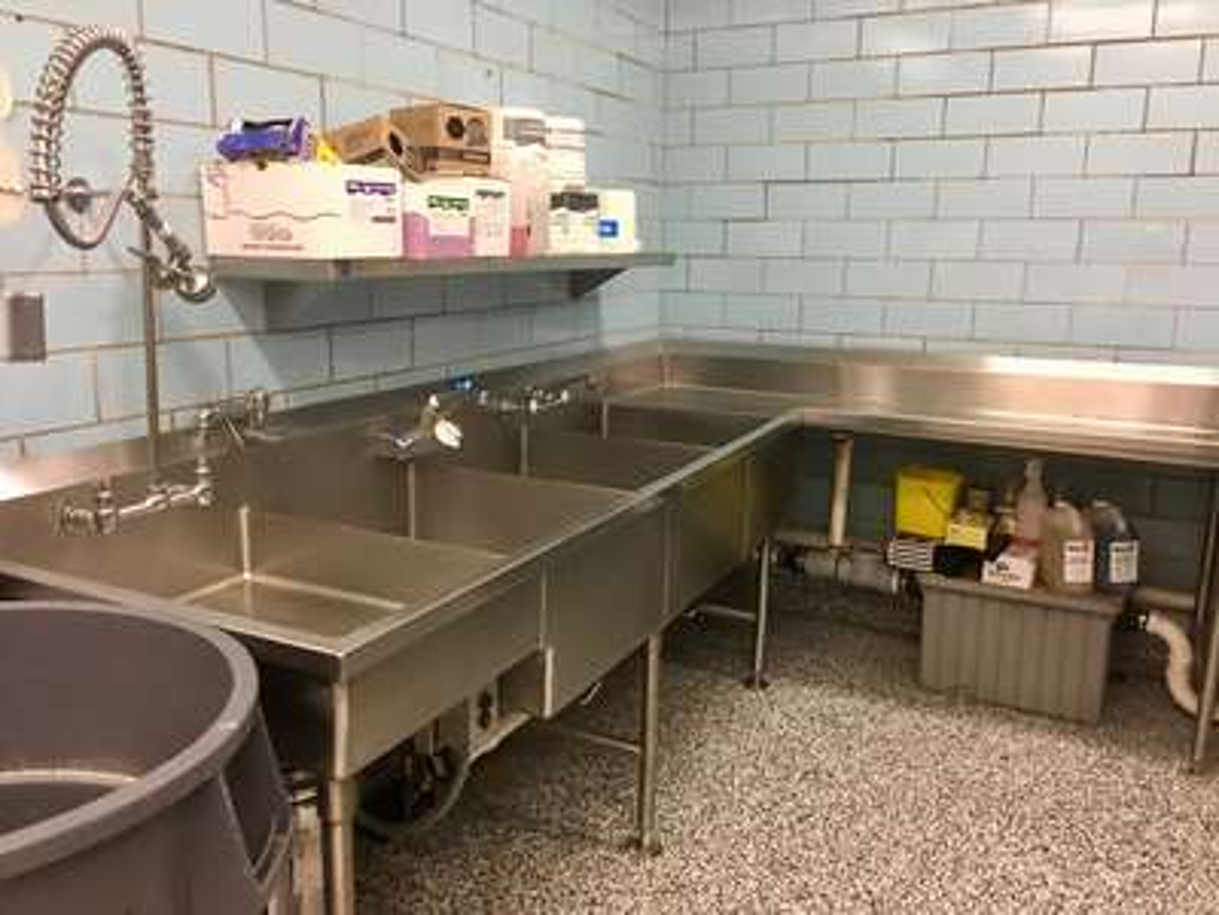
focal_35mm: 29
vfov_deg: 48.2
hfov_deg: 61.7
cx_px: 610
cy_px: 458
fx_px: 1021
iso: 100
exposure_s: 1/10
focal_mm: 4.15
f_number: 2.2
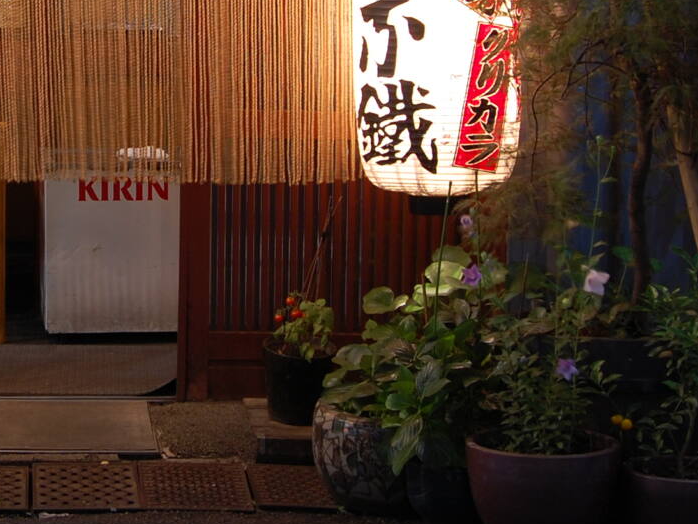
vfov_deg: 14.2
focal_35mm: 103
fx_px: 2078
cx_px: 49
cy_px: 40
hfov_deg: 18.7
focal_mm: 26
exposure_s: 1/3
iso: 200
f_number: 5.6
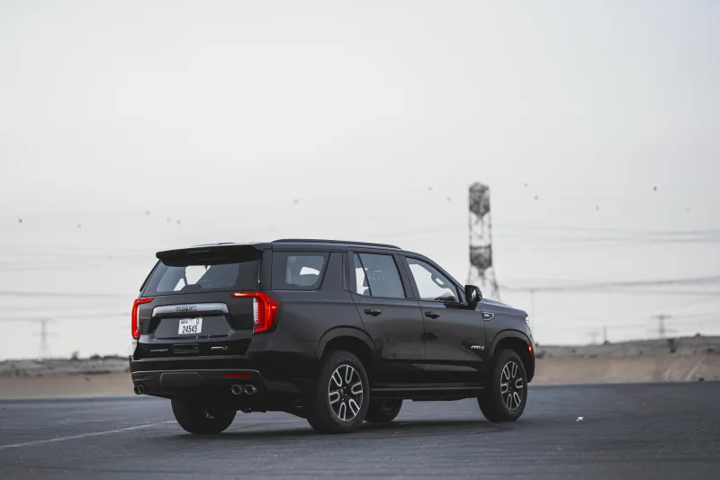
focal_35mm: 85
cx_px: 360
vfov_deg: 16.1
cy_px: 240
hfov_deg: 23.9
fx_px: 1701
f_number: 1.4
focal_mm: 85
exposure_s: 1/320
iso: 320
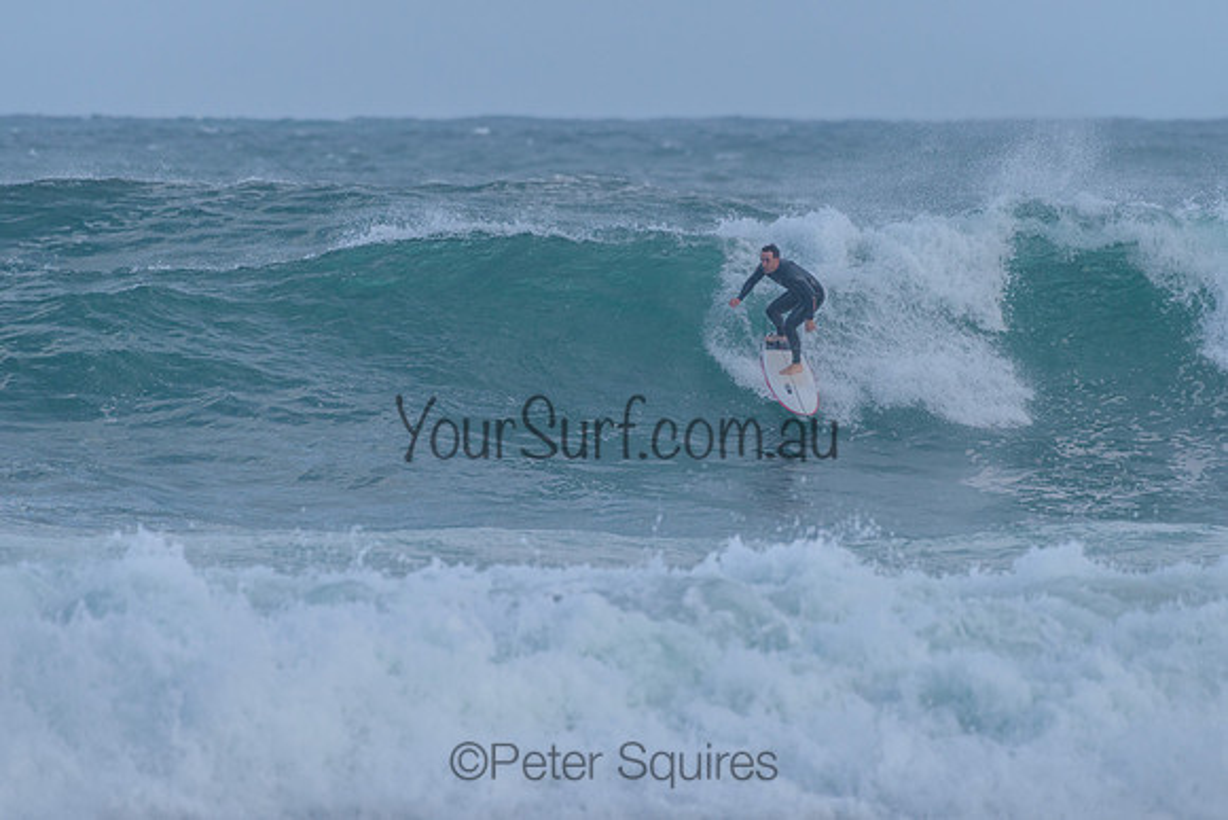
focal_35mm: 613
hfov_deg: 3.4
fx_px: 20899
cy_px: 324
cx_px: 672
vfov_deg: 2.2
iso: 400
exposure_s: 1/2000
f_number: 5.6
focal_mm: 500
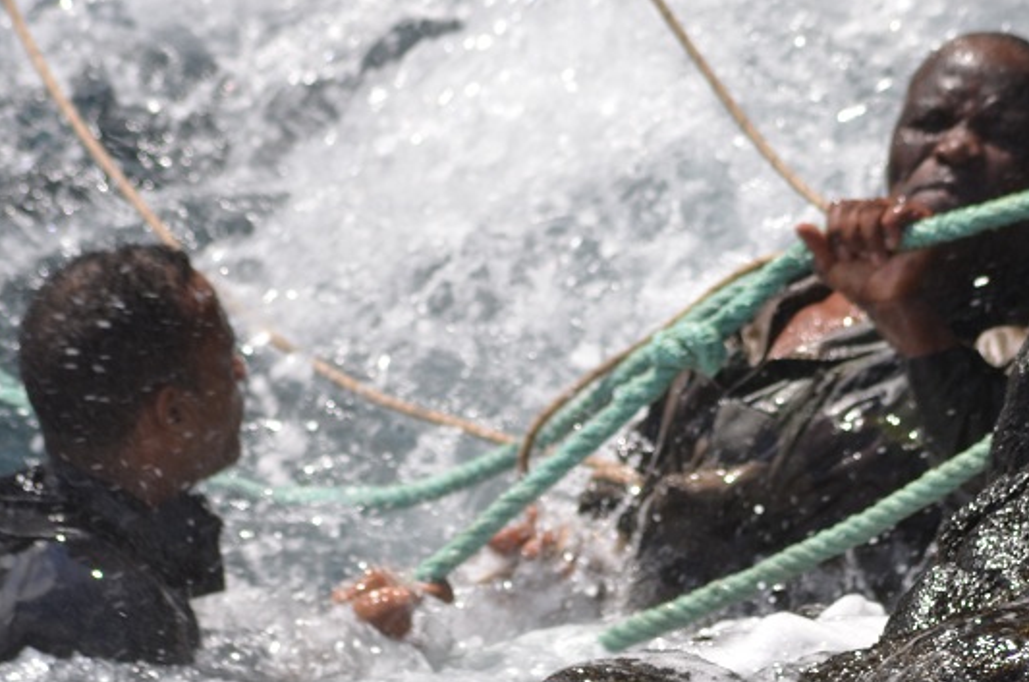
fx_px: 23760
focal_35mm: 833
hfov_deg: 2.5
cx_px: 685
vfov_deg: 1.6
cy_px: 252
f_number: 9
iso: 100
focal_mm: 300
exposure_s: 1/250
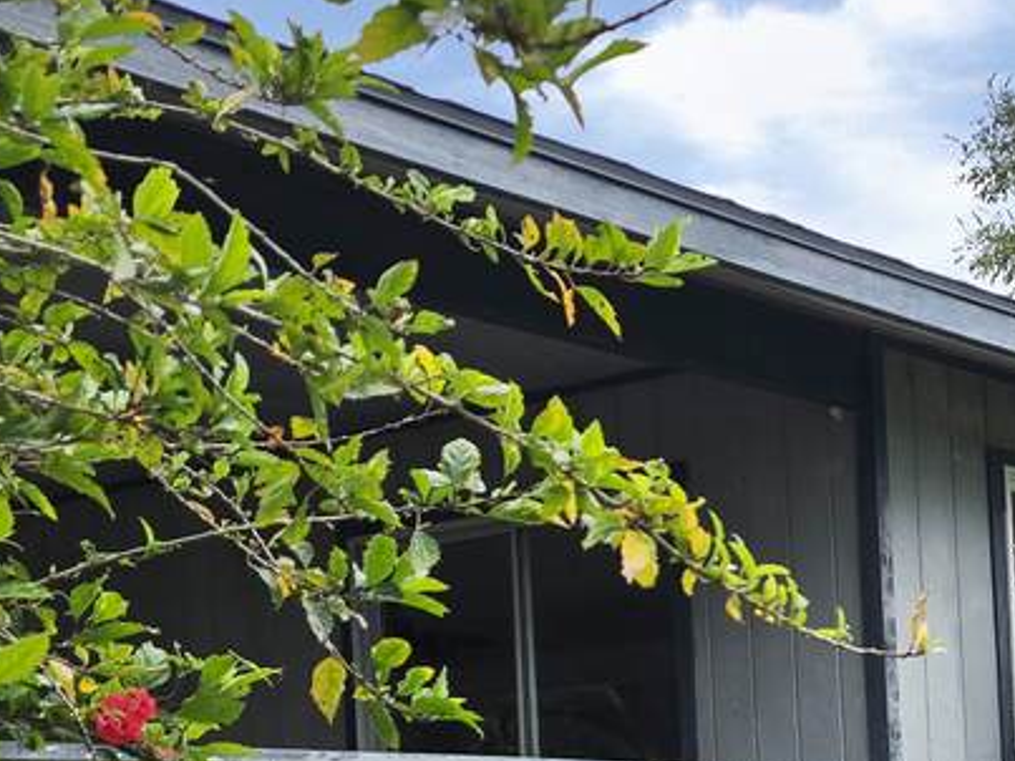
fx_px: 2140
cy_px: 900
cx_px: 1330
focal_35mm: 73
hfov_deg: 23.5
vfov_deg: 19.1
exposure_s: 1/187
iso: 12
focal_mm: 6.3
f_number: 1.7
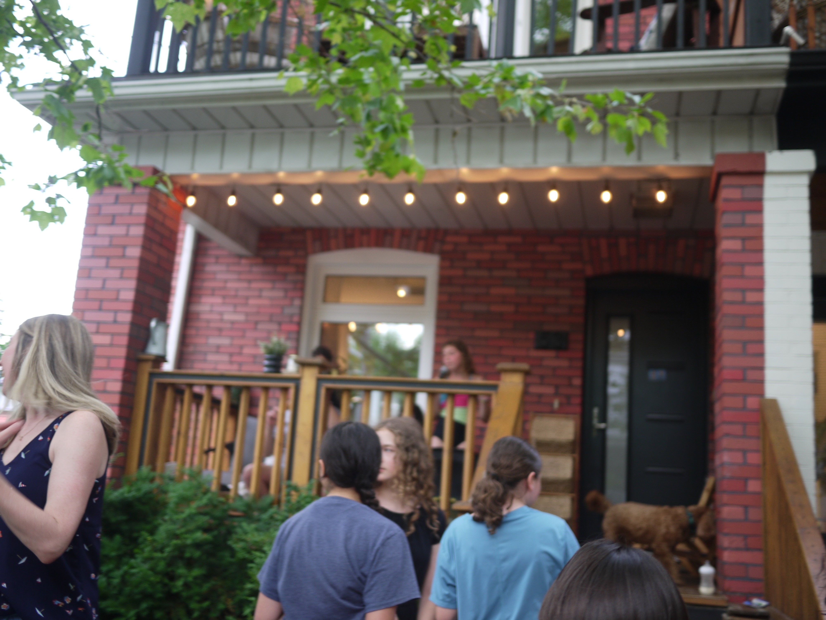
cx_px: 413
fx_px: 954
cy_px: 310
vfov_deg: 36.0
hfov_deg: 46.8
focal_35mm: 40
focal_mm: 20
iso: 100
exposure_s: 1/60
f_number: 1.7
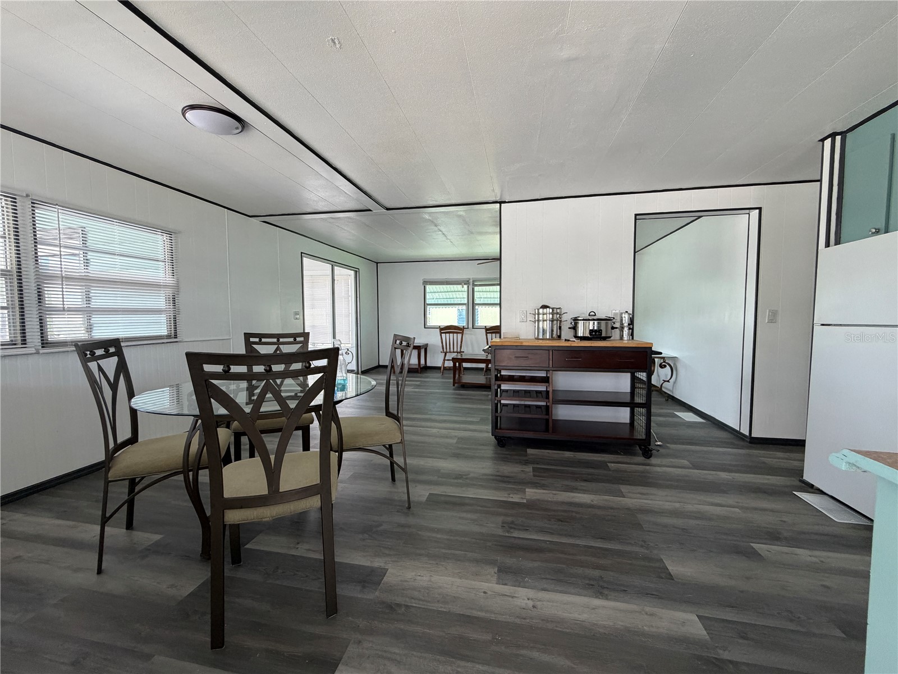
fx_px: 363
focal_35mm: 14
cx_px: 449
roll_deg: +0.2
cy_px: 337
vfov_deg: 85.7
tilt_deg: -2.4
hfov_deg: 102.1
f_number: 2.2
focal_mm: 2.22
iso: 250
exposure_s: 1/121
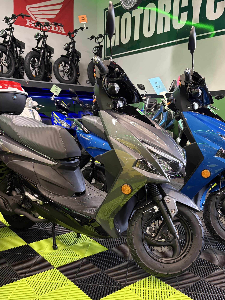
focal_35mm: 33
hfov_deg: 42.9
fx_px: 286
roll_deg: -1.0
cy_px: 179
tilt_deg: -12.1
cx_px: 115
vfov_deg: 55.0
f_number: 1.6
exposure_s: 1/60
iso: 200
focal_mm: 5.96
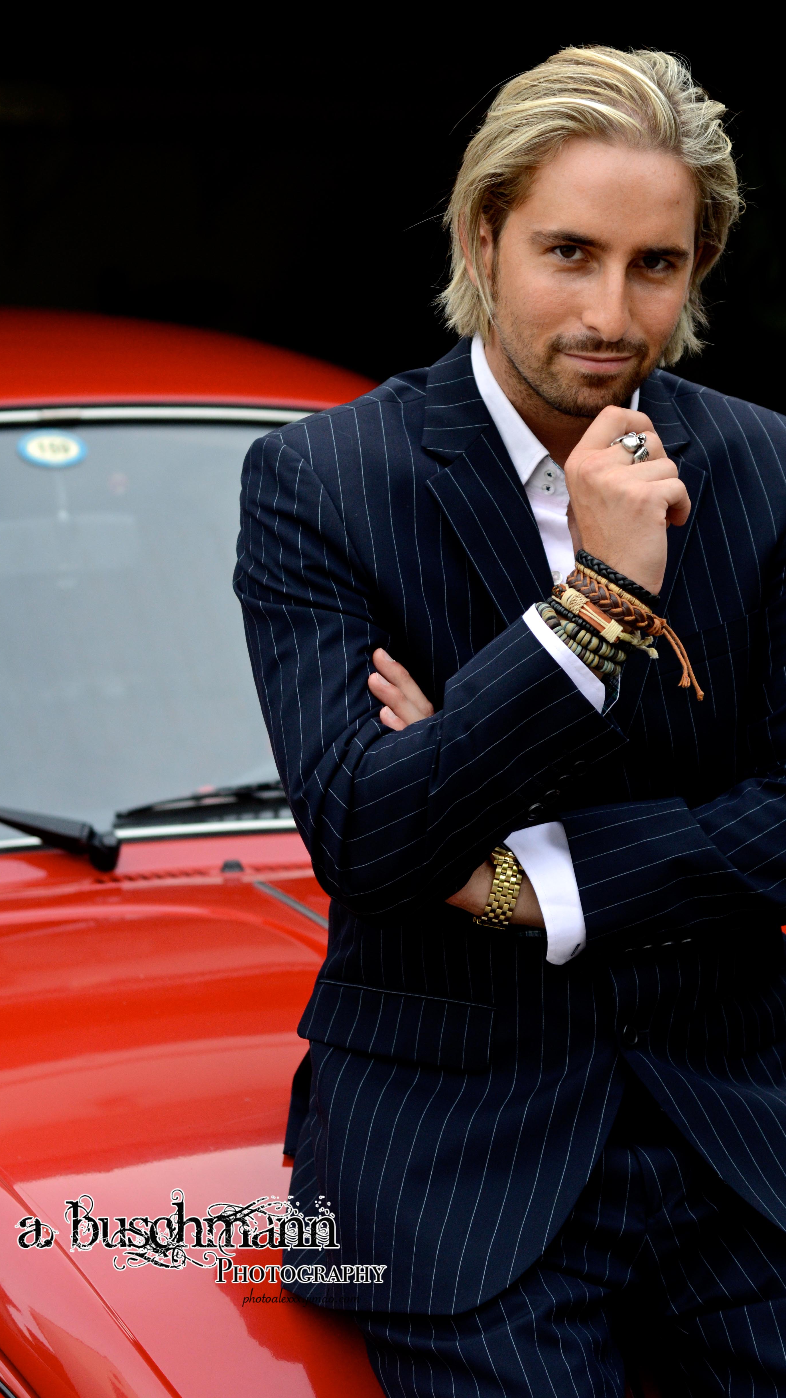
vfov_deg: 17.4
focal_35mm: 123
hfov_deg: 9.9
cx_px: 448
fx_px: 4556
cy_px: 700
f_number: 3.2
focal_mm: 78
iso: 640
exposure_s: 1/800
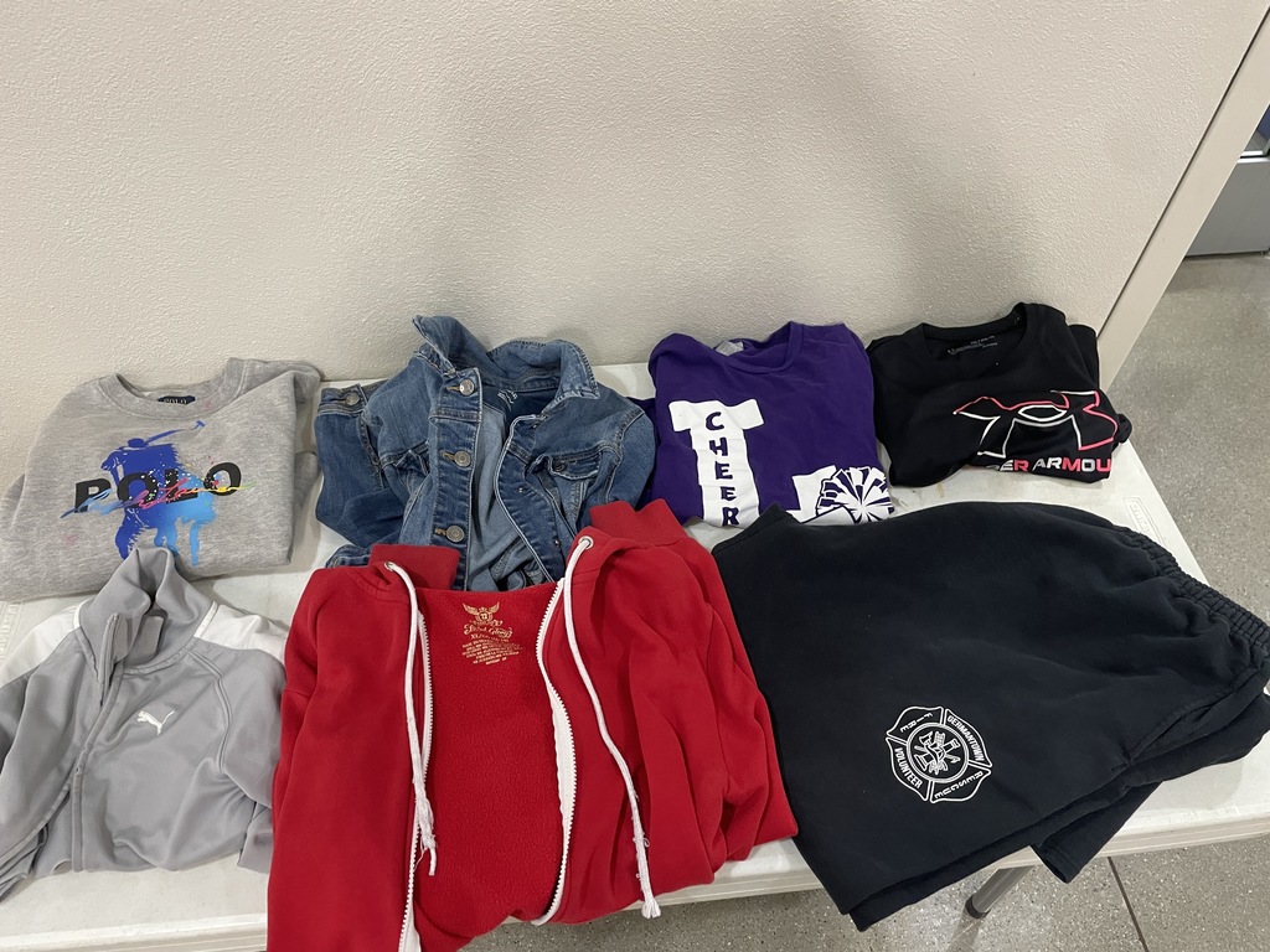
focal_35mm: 26
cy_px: 476
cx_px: 635
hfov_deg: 67.3
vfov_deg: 53.1
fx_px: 954
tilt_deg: -53.2
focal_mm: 4.2
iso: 250
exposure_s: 1/60
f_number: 1.6
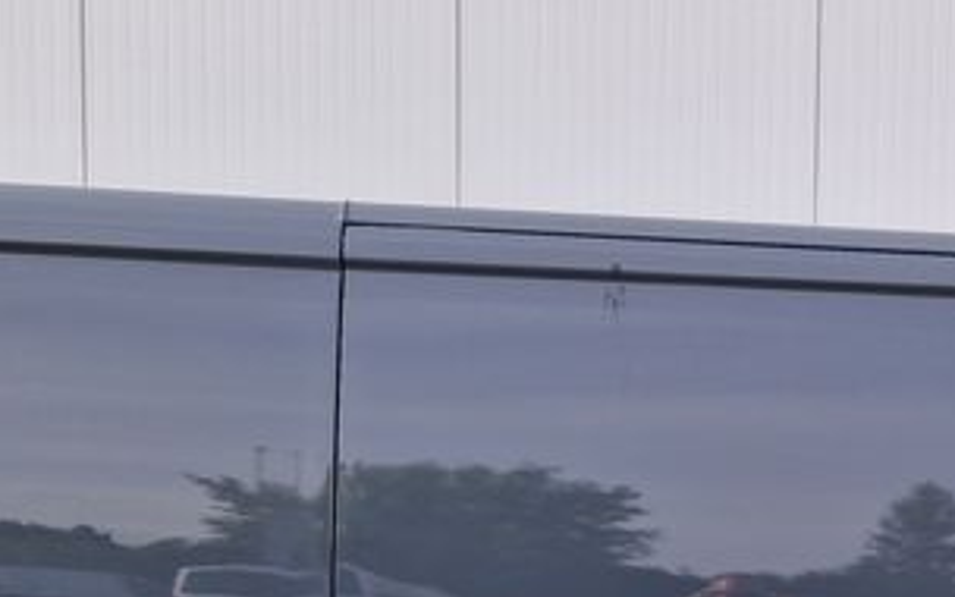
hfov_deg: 24.4
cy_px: 726
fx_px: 2134
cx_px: 876
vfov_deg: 15.3
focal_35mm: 82
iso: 50
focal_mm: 5.4
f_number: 1.8
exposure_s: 1/686
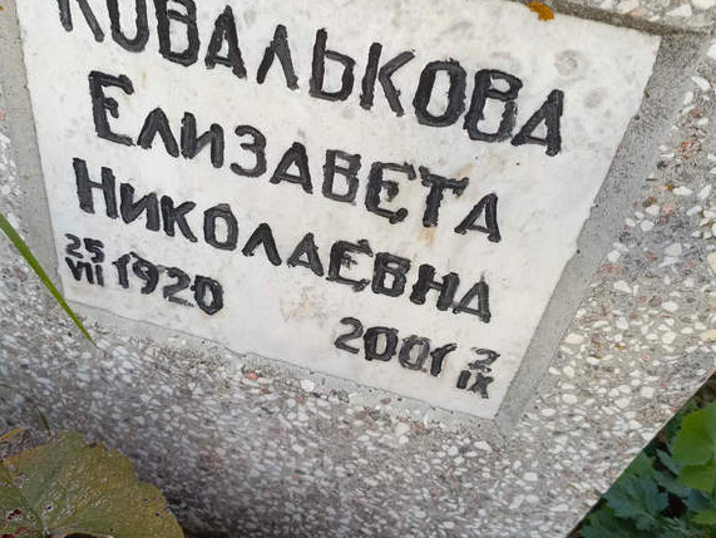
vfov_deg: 40.4
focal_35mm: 35
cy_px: 192
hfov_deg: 52.6
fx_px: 724
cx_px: 360
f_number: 1.69
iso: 108
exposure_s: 1/106
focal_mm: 4.76
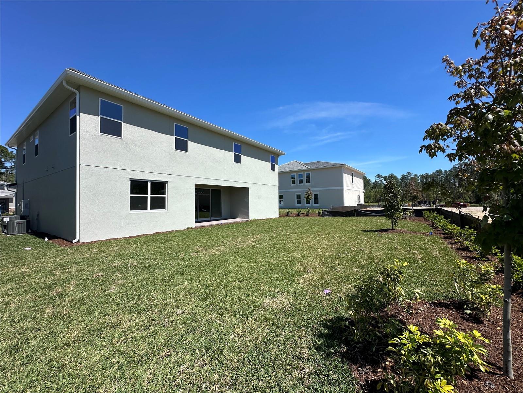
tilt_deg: +1.9
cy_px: 196
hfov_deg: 102.1
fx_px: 212
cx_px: 262
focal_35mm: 14
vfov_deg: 85.7
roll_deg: +0.4
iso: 40
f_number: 2.2
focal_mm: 2.22
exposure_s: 1/2304
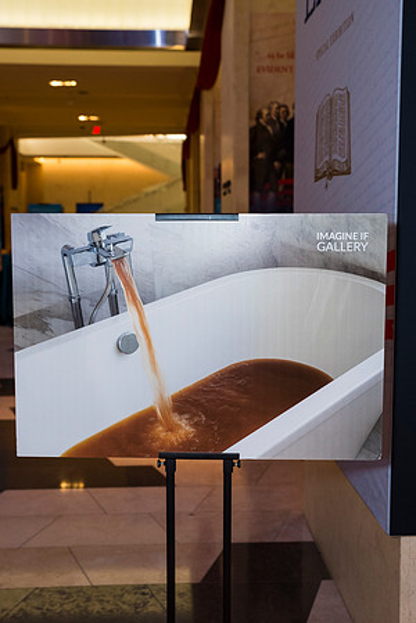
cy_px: 312
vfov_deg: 41.1
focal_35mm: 48
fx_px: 832
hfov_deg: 28.1
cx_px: 208
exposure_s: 1/125
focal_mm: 48
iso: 800
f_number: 4.5
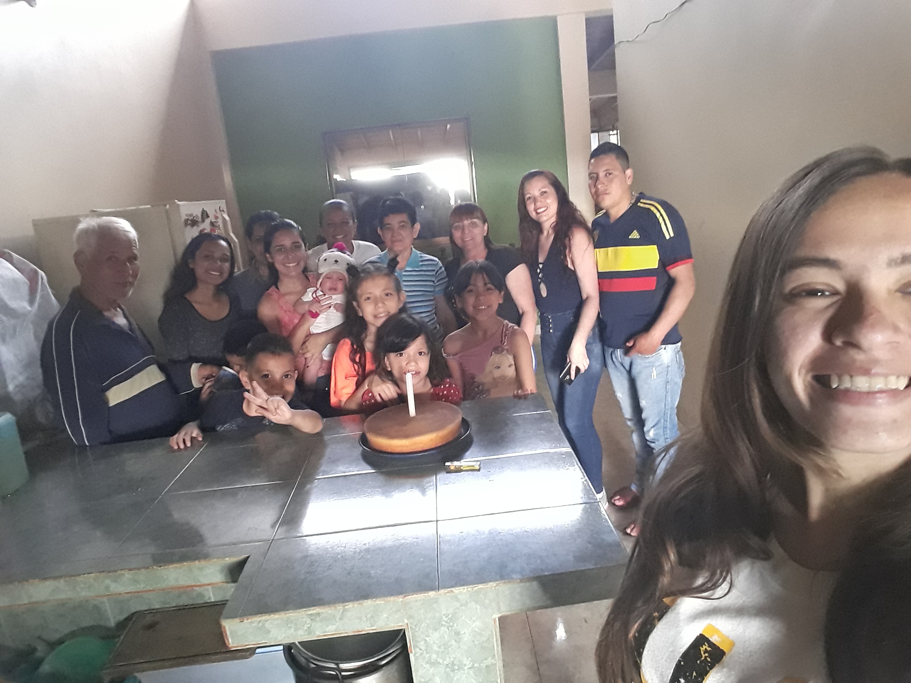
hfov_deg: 73.9
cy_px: 342
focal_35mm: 23
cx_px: 456
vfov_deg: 58.9
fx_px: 605
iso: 250
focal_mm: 1.92
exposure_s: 1/12
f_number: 2.2
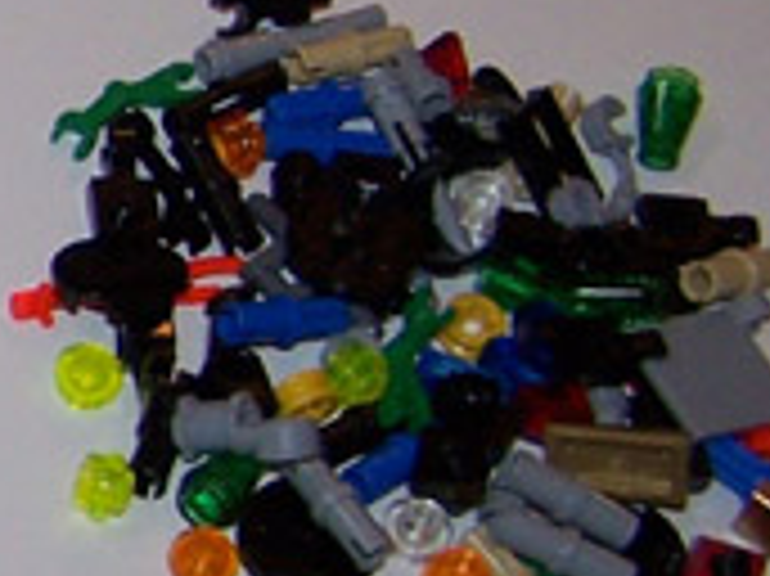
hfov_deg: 10.1
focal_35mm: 178
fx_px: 3957
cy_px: 140
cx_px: -887
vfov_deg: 8.3
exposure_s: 1/60
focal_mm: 6.3
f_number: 2.8
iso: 140
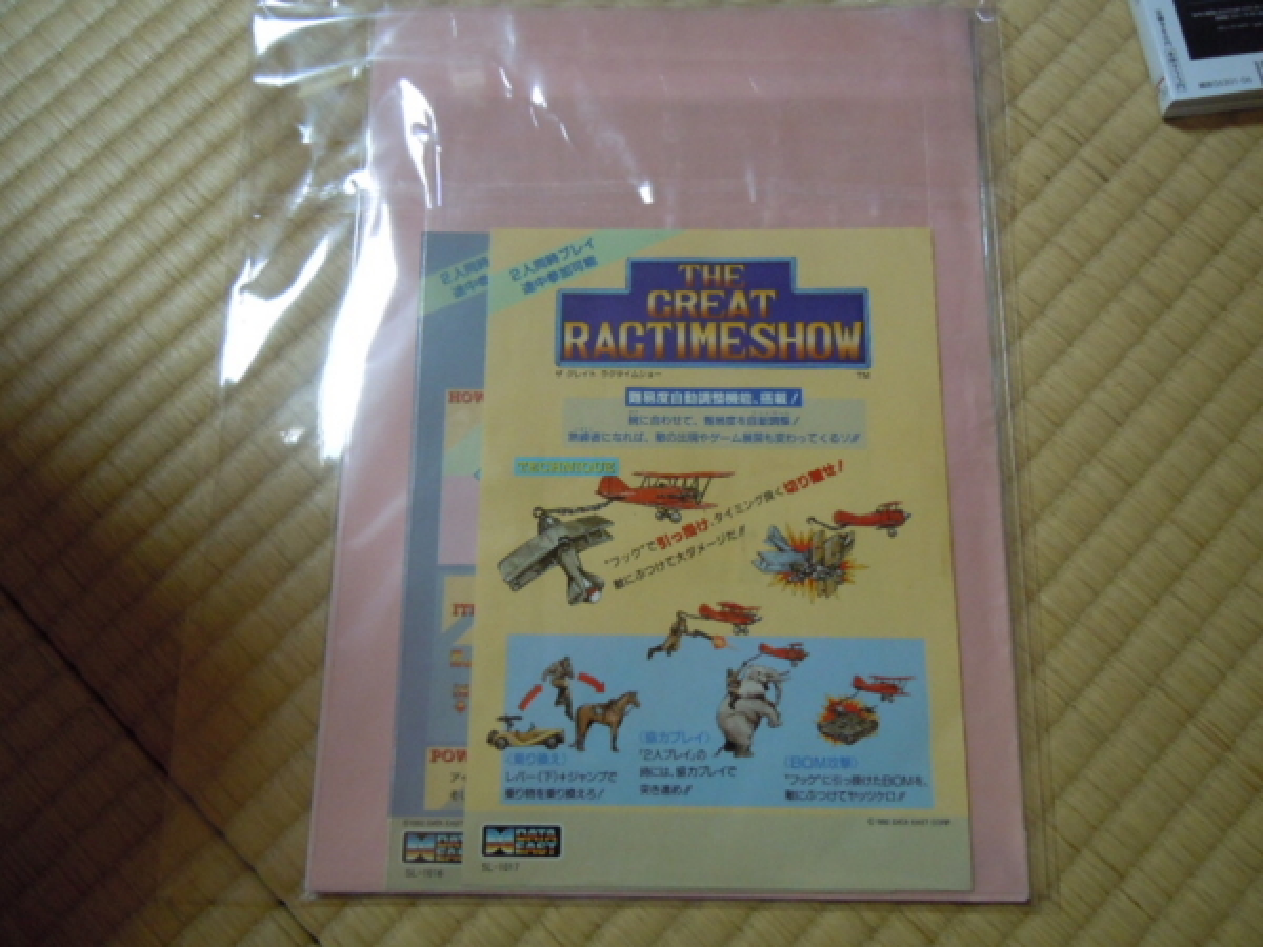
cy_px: 474
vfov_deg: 46.8
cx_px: 632
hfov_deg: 60.0
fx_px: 1095
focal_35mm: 30
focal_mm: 5.4
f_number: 3.5
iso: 400
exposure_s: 1/25
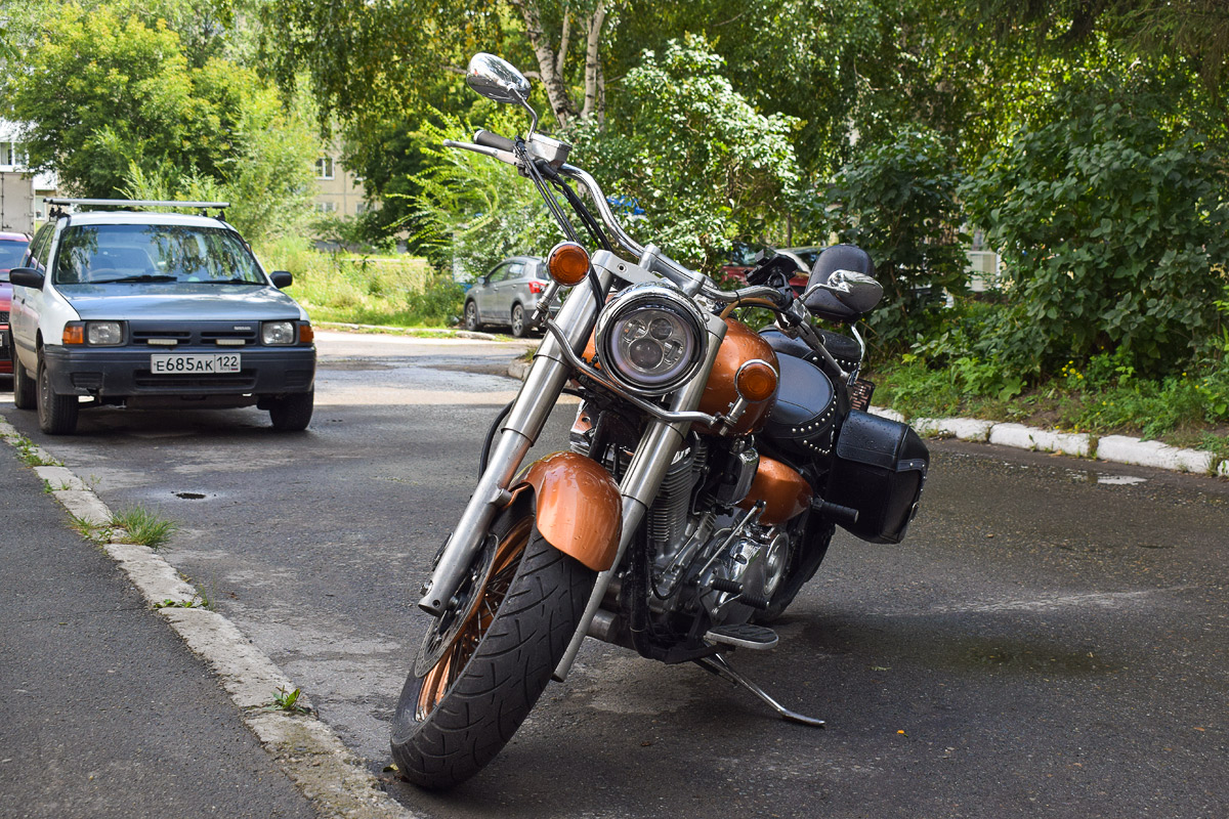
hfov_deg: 43.6
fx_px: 1536
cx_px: 614
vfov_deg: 29.9
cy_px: 410
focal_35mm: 45
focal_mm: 30
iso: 400
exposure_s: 1/500
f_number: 6.3
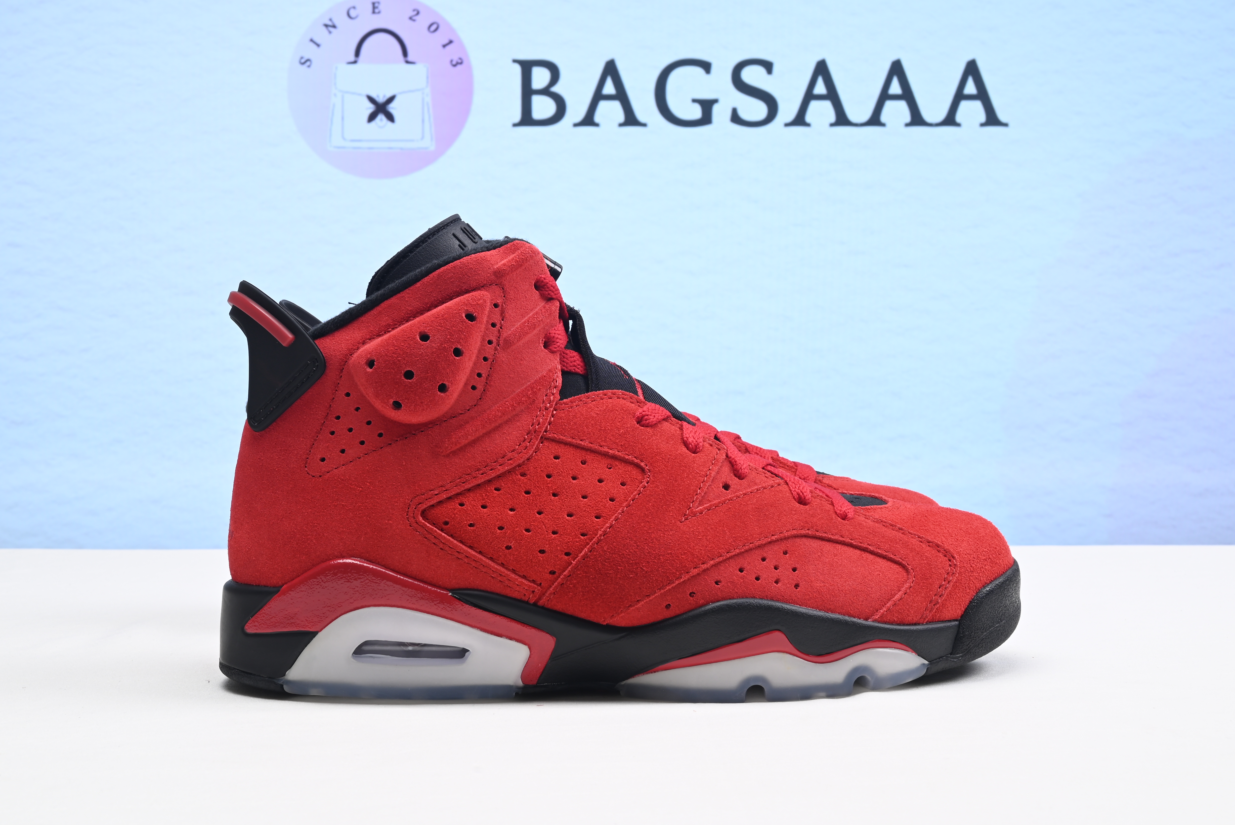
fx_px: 1681
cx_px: 575
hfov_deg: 40.3
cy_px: 325
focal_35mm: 49
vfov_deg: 27.5
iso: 100
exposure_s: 1/2
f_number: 16
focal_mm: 40
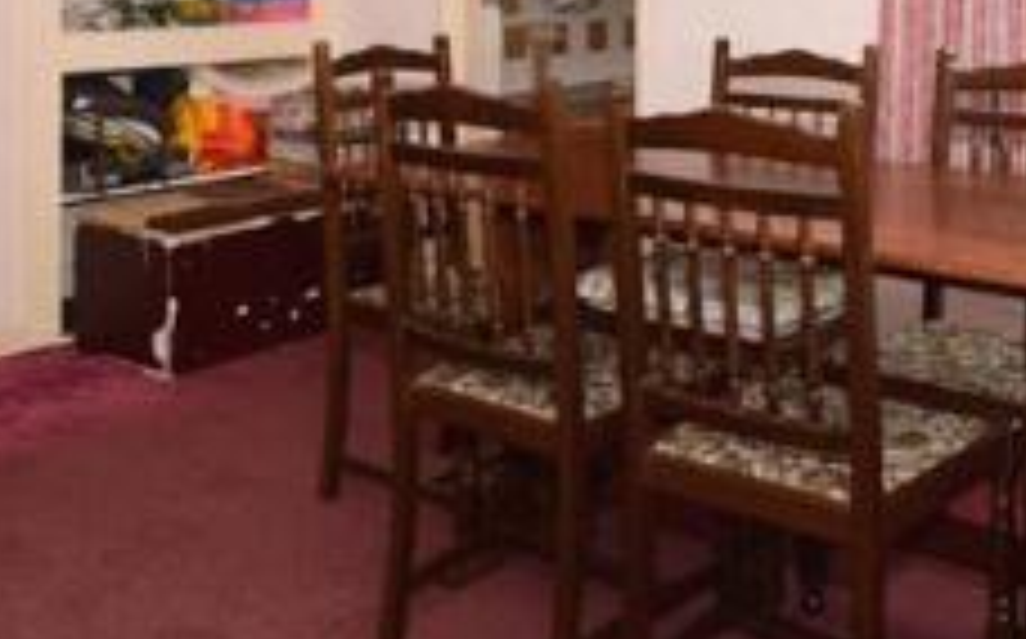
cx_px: 576
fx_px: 1229
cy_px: -52
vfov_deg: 26.9
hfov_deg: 45.2
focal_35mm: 44
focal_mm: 10
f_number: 7.1
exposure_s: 1/200
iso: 400
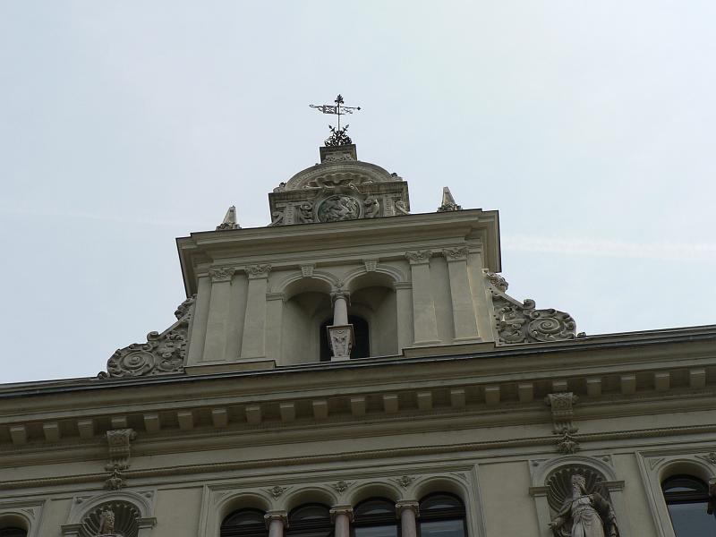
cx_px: 358
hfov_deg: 27.4
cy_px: 268
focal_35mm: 71
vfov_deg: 20.7
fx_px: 1469
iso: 80
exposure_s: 1/500
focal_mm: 11.8
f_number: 5.6
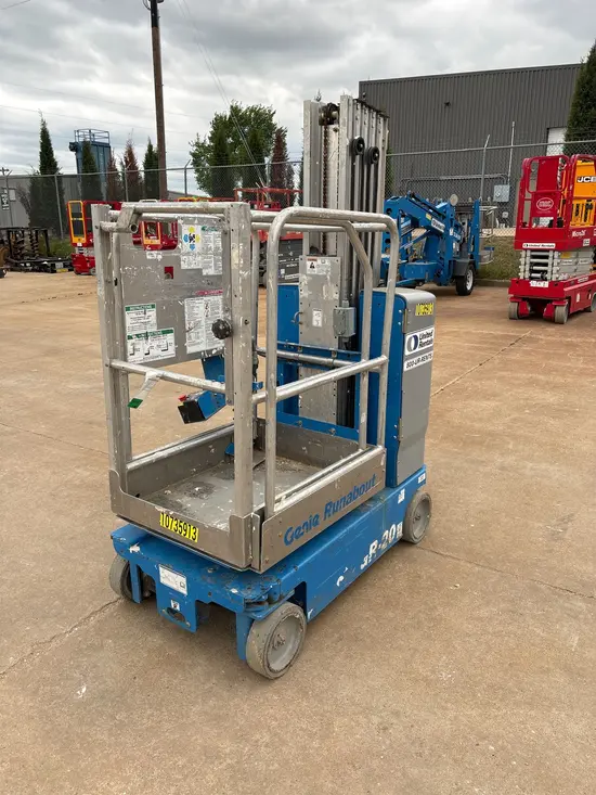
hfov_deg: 53.1
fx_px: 597
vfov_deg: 67.3
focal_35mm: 26
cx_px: 298
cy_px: 398
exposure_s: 1/618
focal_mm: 5.96
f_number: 1.6
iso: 50
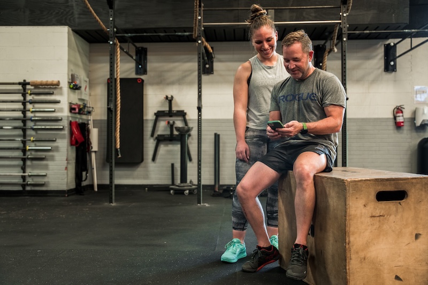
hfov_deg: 49.6
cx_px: 214
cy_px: 142
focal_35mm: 39
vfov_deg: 34.2
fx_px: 464
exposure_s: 1/50
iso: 1000
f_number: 2.8
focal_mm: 39
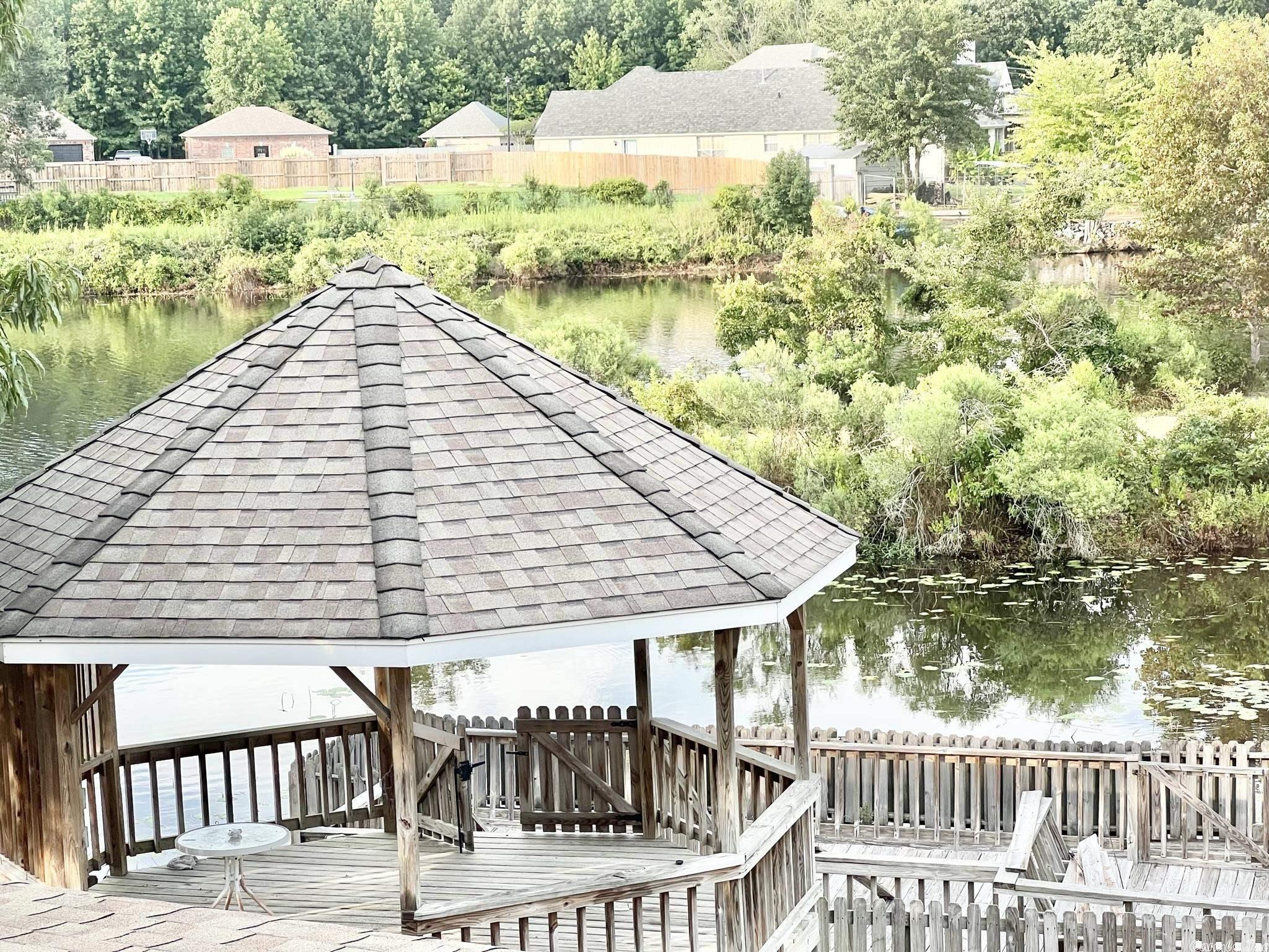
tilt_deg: -8.1
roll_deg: +1.8
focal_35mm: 77
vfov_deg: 19.1
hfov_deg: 25.3
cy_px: 476
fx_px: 2823
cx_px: 634
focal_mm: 9
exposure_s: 1/99
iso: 100
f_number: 2.8
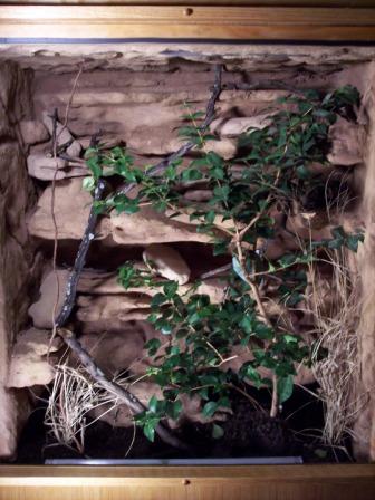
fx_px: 563
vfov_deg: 47.9
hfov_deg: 36.8
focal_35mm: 39
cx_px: 188
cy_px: 250
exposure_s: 1/15
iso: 200
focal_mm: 8
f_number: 3.4
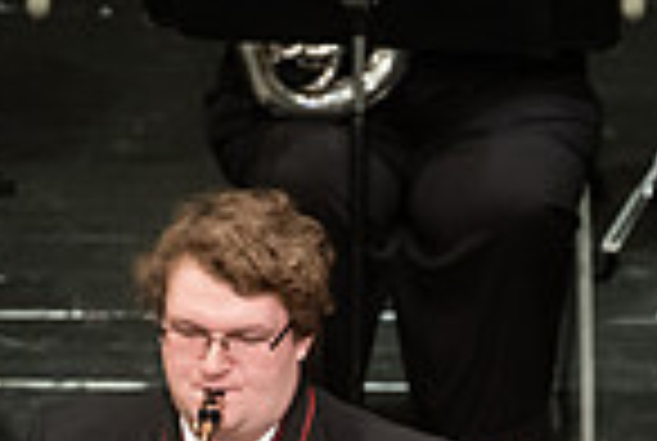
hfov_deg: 2.6
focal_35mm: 793
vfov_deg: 1.7
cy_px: 727
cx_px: 734
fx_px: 14502
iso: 3200
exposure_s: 1/250
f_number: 3.5
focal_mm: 200
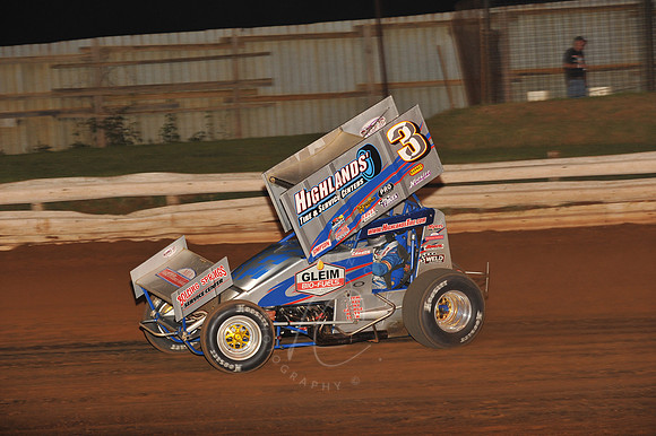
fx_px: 2185
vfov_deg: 11.4
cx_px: 328
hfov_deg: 17.1
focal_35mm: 120
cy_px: 218
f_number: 6.3
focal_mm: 120
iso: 1000
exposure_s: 1/320
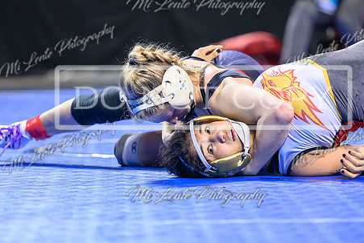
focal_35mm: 248
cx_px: 174
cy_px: 155
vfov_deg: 5.5
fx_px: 2508
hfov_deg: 8.3
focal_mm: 150
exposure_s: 1/800
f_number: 2.8
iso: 2500
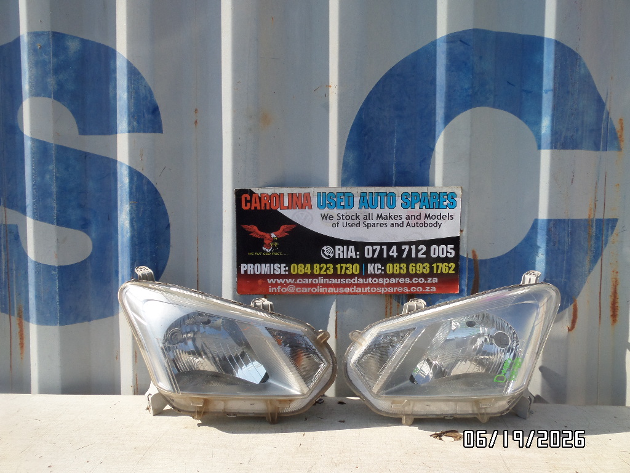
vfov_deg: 56.8
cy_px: 236
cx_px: 315
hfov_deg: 71.6
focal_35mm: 24
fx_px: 437
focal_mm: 4
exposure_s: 1/500
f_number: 4.6
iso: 80
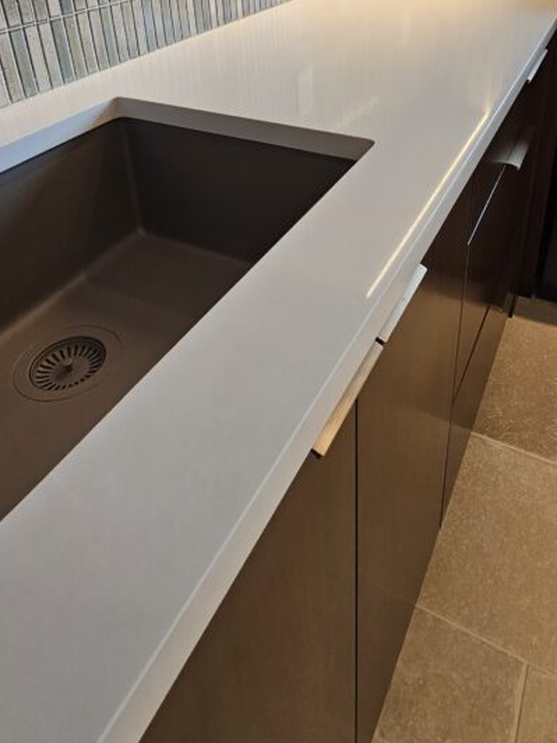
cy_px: 162
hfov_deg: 54.8
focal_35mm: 25
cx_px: 303
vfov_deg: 64.1
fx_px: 536
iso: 125
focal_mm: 2.2
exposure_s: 1/60
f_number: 2.2
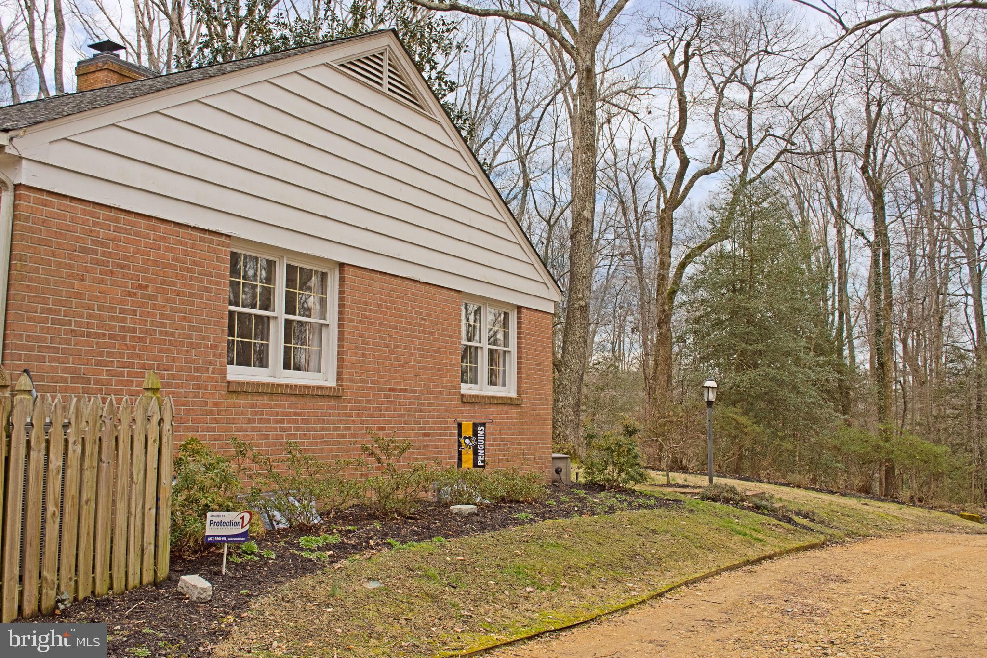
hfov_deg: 53.1
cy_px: 329
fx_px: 987
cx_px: 494
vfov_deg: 36.9
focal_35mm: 36
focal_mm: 24
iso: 640
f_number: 8
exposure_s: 1/500
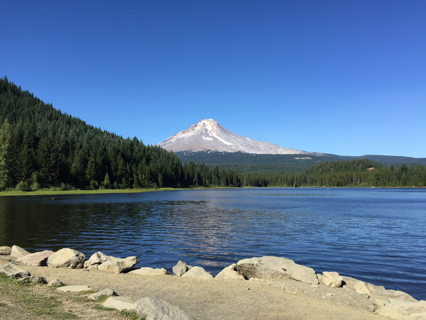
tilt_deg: +5.2
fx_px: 357
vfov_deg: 48.2
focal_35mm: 29
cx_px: 213
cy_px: 160
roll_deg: -0.7
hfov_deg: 61.7
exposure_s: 1/1522
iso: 32
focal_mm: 4.15
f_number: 2.2
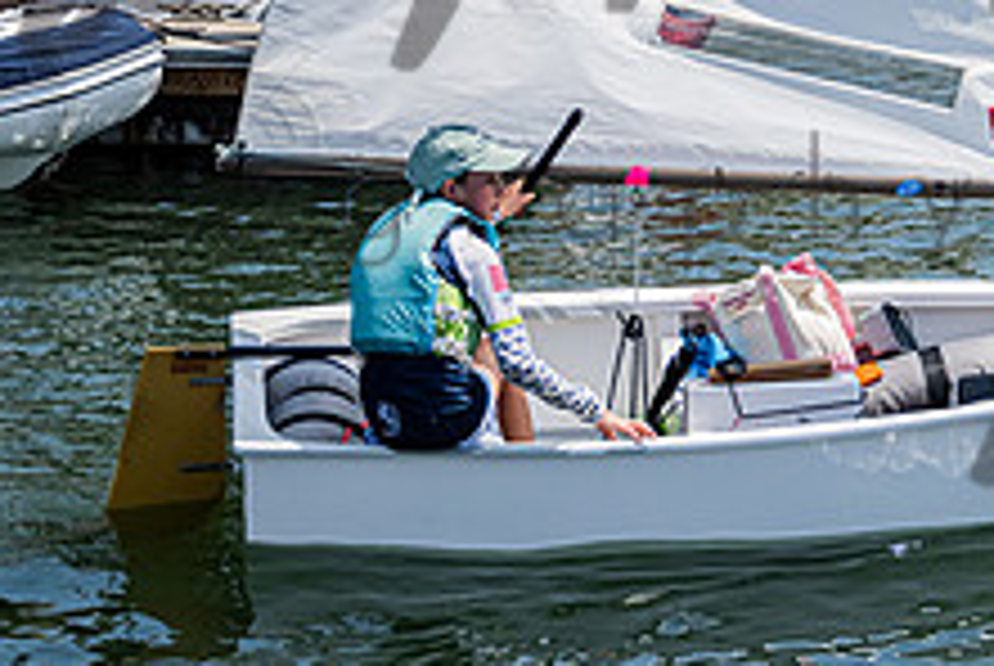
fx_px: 3622
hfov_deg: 15.5
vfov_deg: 10.3
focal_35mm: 131
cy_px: -137
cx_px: 774
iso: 1000
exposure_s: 1/5000
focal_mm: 50
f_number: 5.6
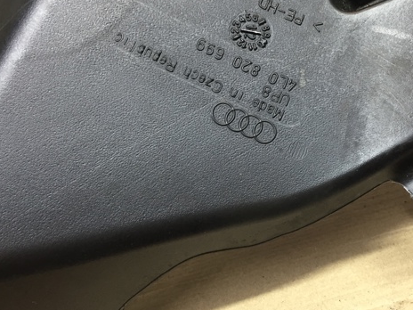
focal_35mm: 40
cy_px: 131
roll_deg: +16.4
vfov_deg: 35.9
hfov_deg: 46.2
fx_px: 477
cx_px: 267
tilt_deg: -37.0
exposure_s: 1/33
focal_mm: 4.15
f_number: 2.2
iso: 125
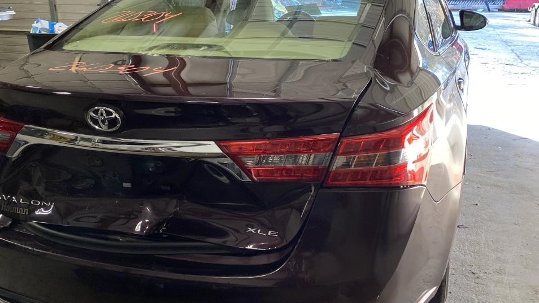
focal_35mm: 38
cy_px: 147
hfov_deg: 52.7
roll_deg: +0.1
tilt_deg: -16.2
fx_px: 543
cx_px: 288
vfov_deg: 31.2
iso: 100
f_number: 1.8
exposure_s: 1/121
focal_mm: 4.25
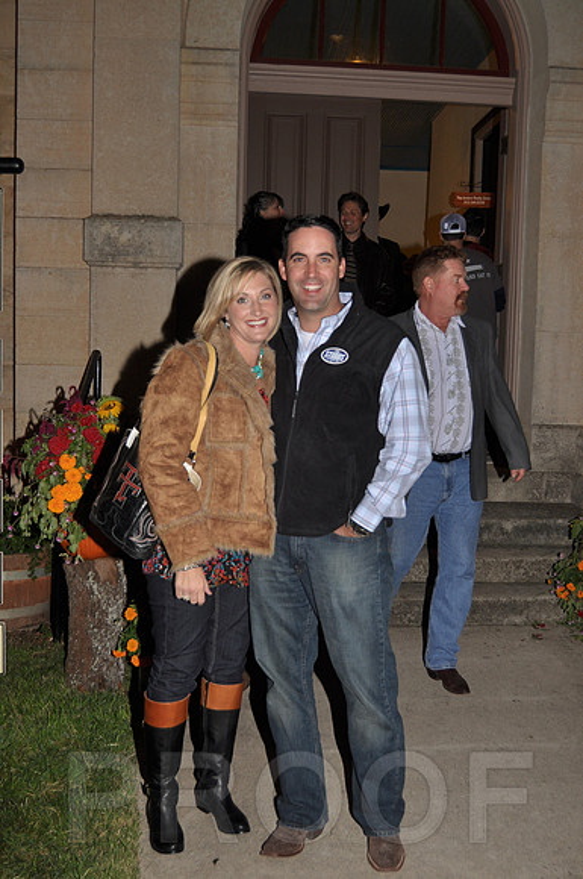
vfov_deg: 49.6
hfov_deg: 34.1
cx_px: 292
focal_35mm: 39
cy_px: 440
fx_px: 950
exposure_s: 1/60
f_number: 4
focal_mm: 26
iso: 250
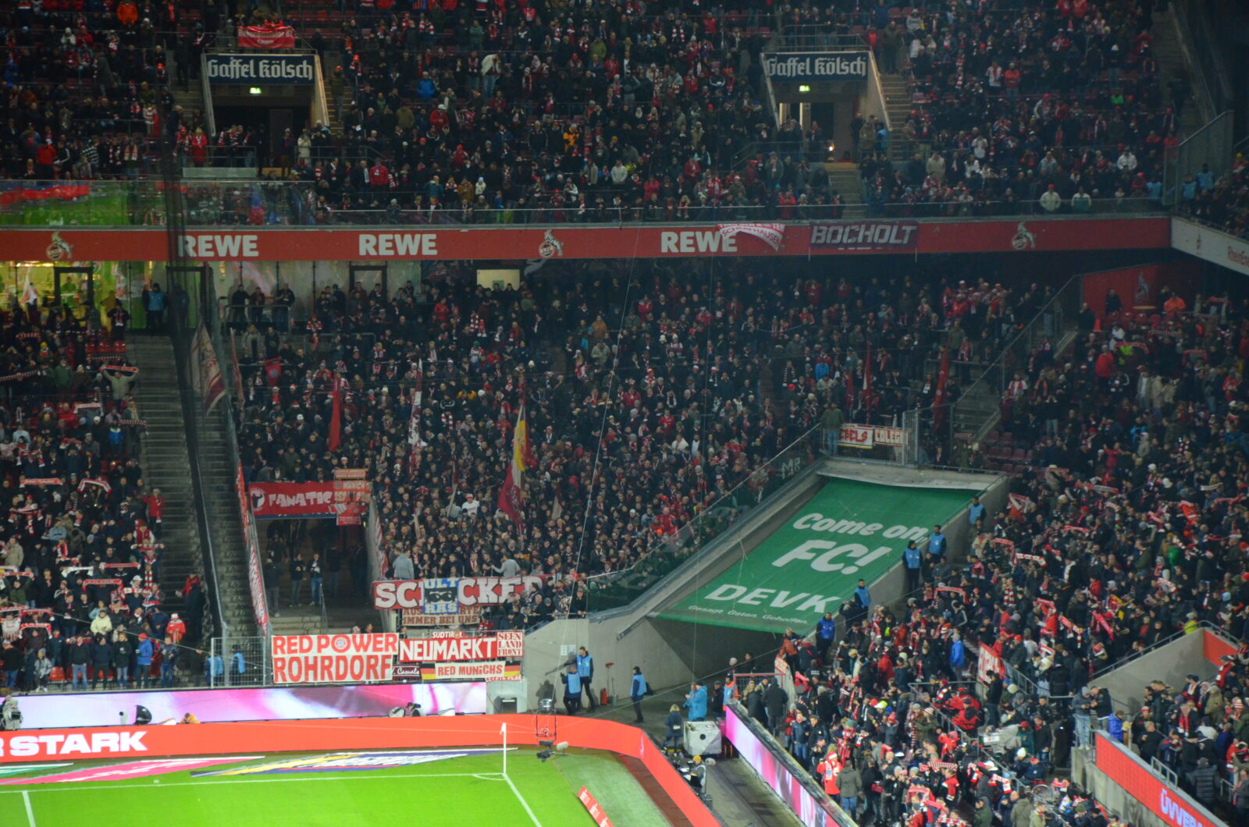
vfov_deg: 8.7
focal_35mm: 158
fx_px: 5453
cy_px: 414
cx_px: 624
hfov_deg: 13.1
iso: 2500
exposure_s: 1/125
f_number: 5.6
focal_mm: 105
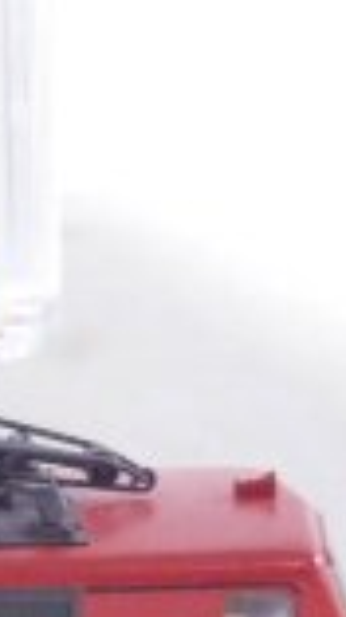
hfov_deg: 4.3
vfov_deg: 7.8
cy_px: 456
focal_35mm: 275
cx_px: -609
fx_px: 4497
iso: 1600
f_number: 4.4
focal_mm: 11.9
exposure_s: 1/160
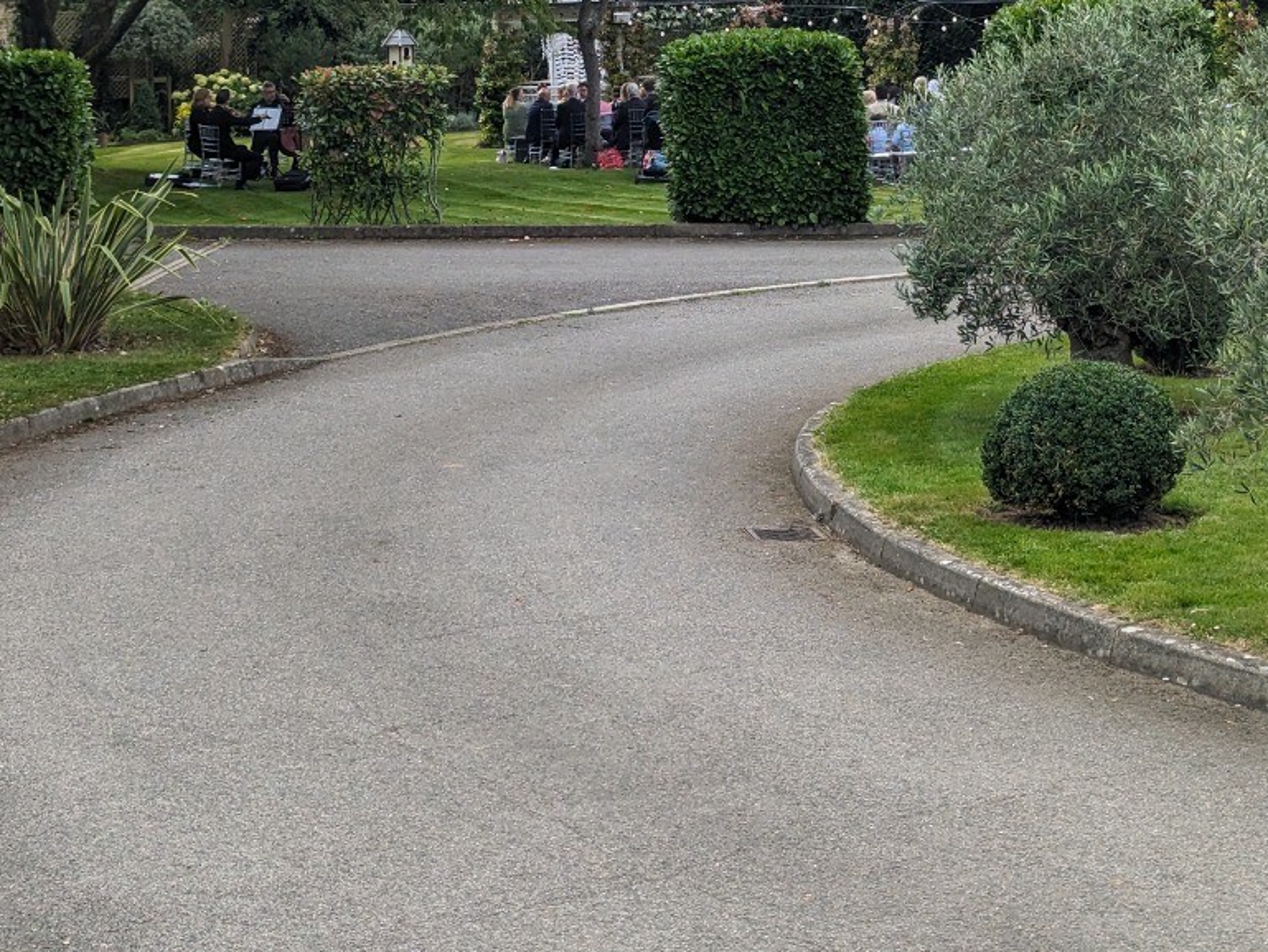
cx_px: 683
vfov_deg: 19.2
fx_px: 2748
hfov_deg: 26.0
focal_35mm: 75
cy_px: 38
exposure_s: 1/835
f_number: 1.85
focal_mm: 6.81
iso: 45
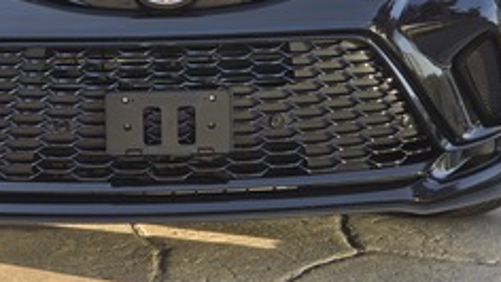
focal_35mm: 134
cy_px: -39
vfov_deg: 9.0
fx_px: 1781
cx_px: 180
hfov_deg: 16.0
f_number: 2.4
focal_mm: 7
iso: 25
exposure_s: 1/120
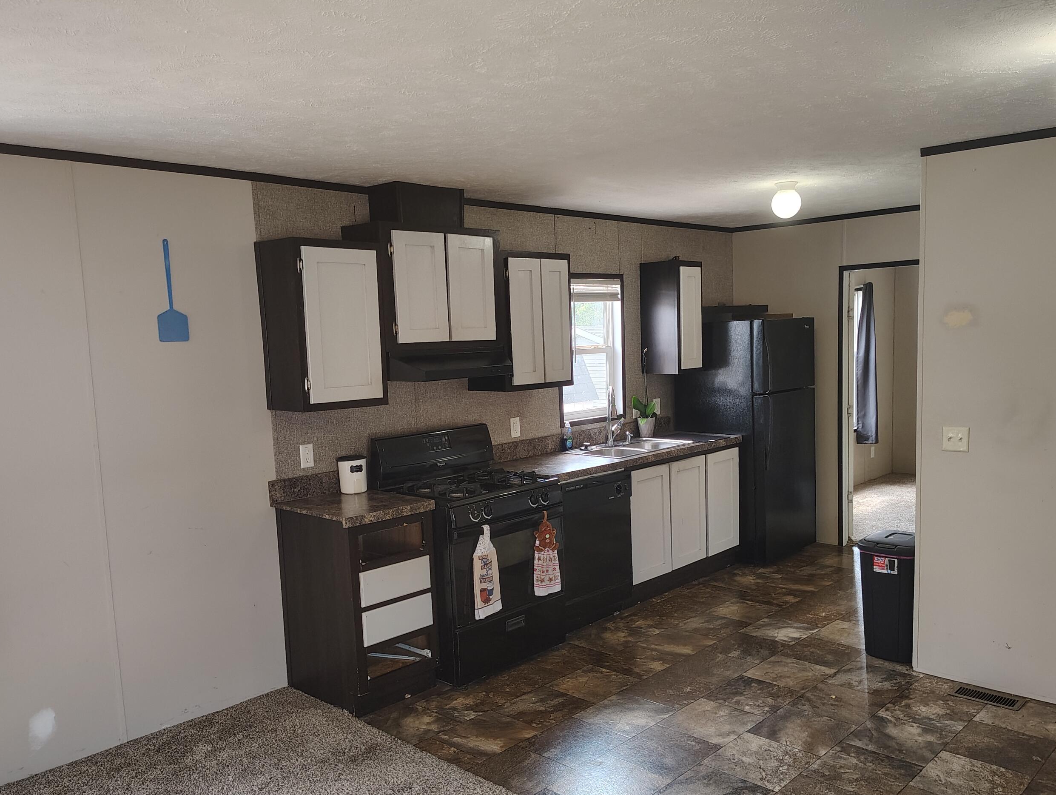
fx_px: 886
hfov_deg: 61.6
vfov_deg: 48.3
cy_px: 435
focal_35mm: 29
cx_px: 550
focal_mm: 5.56
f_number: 1.8
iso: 1194
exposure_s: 1/120
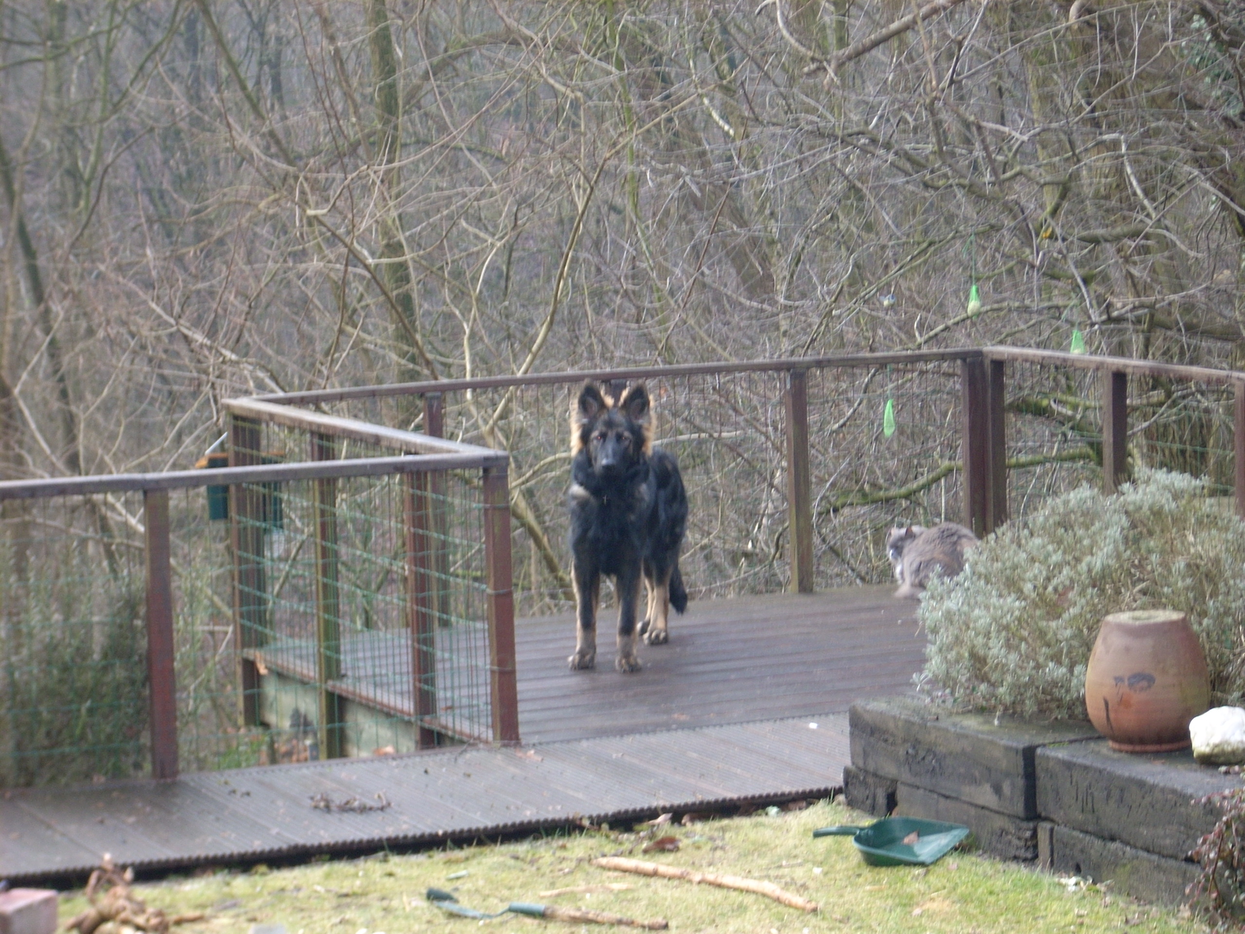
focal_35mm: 113
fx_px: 4064
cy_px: 467
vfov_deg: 13.1
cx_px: 622
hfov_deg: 17.4
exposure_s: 1/30
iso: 64
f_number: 5.2
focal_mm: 18.6
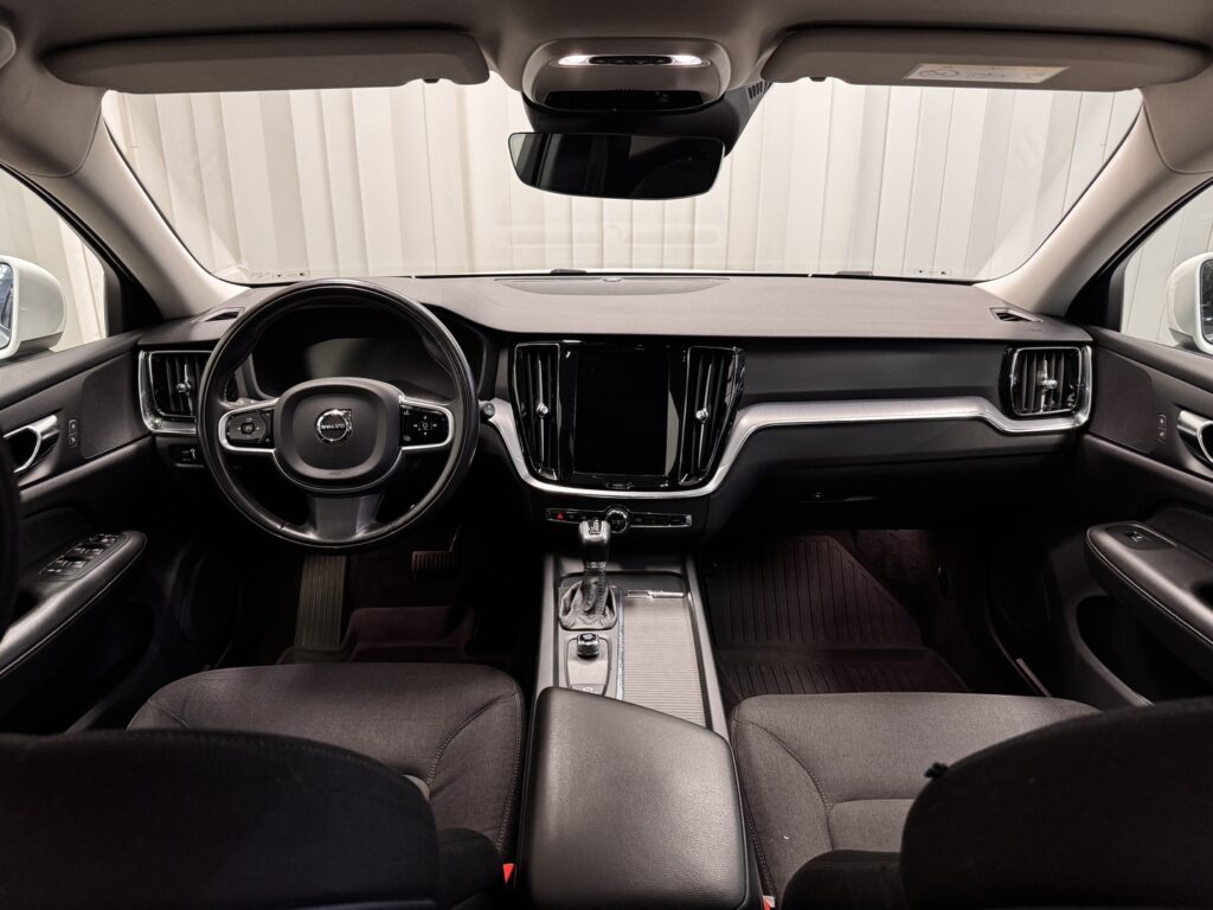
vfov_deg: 56.8
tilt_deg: -19.6
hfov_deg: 71.6
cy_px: 455
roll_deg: -0.2
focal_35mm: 24
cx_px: 606
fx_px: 841
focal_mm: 6.76
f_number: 1.78
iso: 320
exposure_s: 1/60
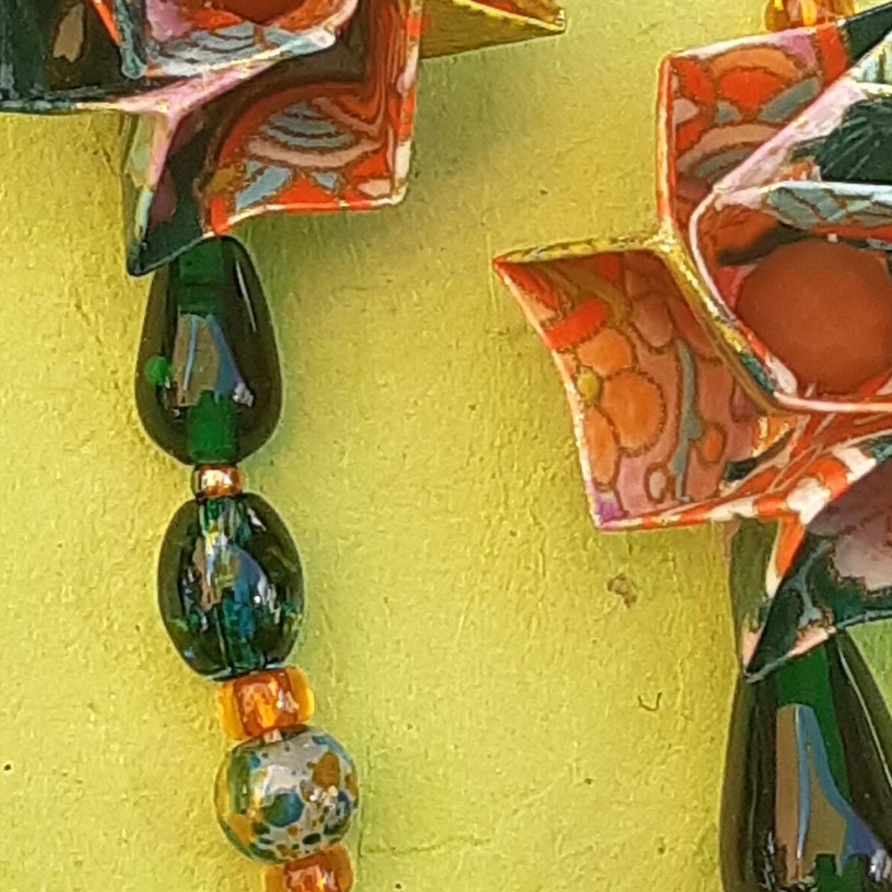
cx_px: 557
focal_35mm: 77
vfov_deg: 22.5
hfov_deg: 22.4
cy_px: 376
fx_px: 2245
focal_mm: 3.93
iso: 40
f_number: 1.7
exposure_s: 1/202
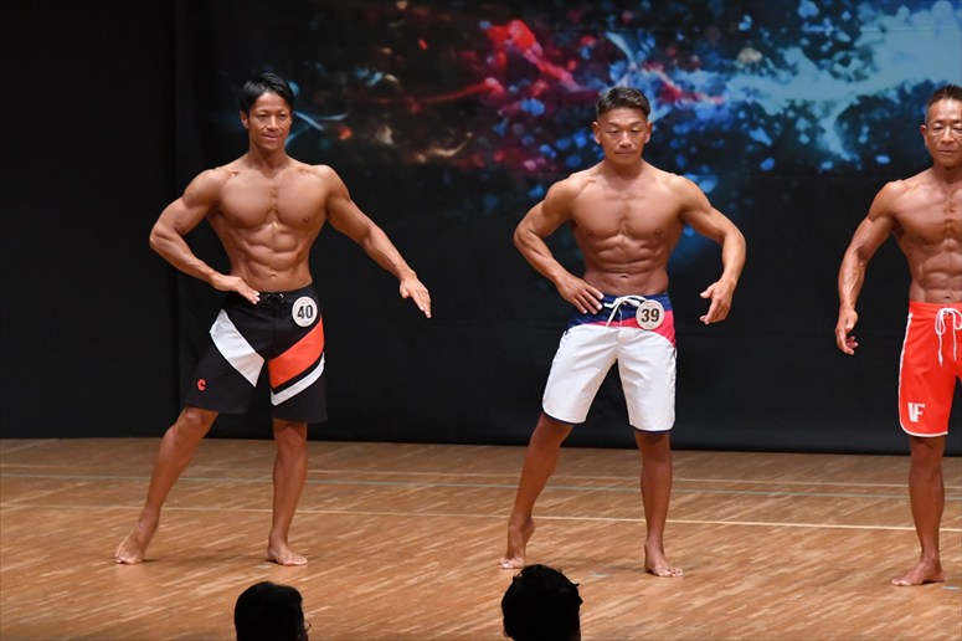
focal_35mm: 270
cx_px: 481
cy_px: 320
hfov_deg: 7.6
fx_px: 7212
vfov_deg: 5.1
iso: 6400
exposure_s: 1/400
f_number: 5.6
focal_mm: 180
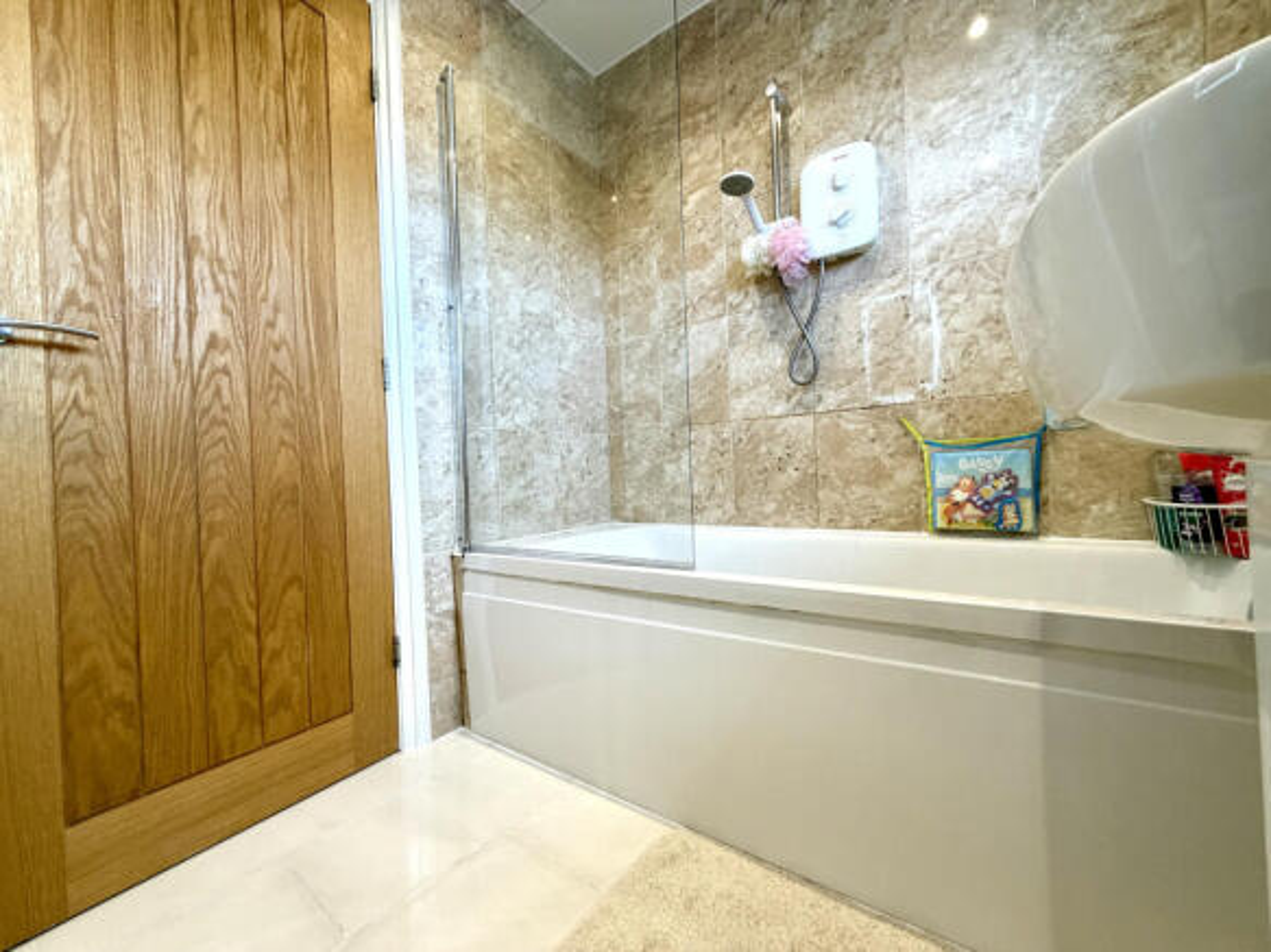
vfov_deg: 85.7
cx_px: 636
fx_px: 514
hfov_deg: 102.1
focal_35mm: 14
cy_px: 476
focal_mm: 2.22
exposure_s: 1/100
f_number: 2.2
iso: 160
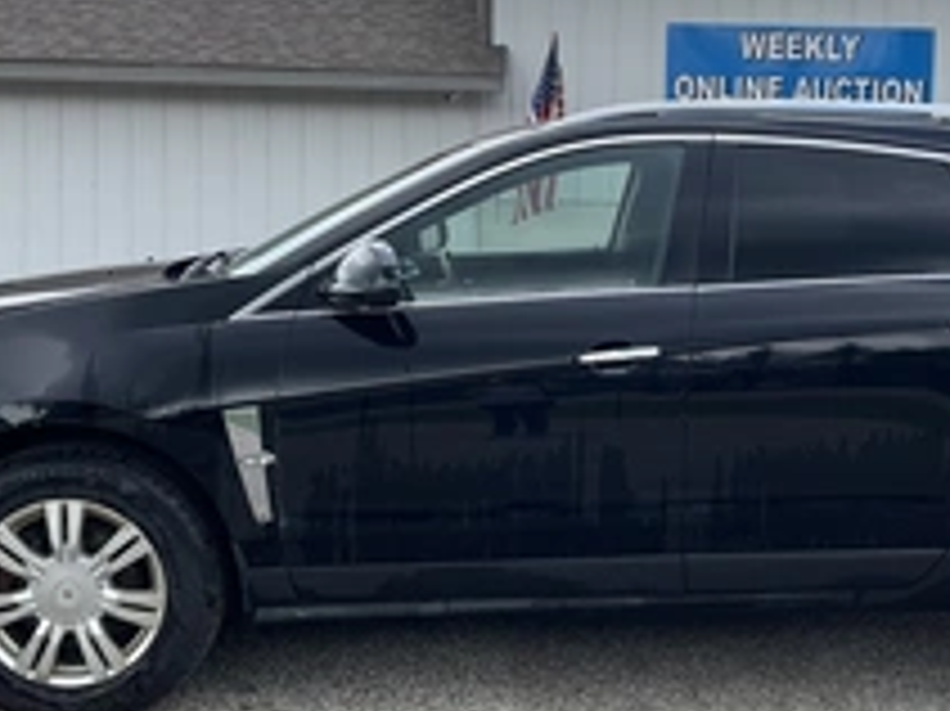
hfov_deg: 34.8
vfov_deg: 26.5
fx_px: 1509
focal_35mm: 55
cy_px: 346
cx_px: 585
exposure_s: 1/709
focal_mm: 3
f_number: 1.8
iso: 25
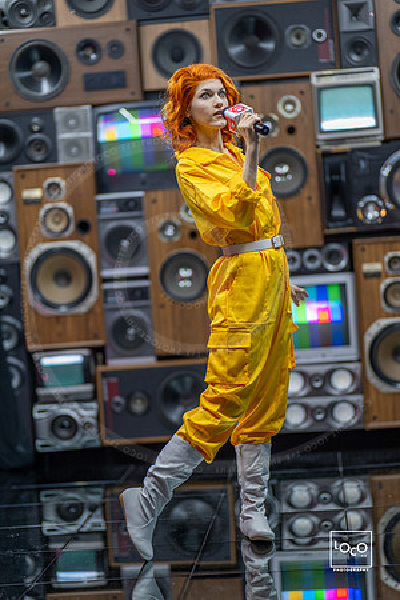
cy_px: 300
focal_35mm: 85
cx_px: 200
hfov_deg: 16.1
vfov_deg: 23.9
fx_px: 1417
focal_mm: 85
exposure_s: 1/250
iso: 800
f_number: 1.2
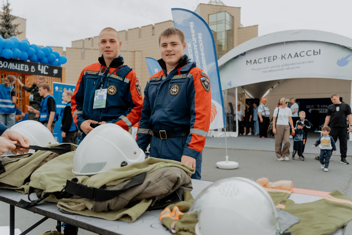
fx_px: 283
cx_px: 176
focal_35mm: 29
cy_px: 118
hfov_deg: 63.8
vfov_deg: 45.0
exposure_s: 1/800
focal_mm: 28
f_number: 3.2
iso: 160
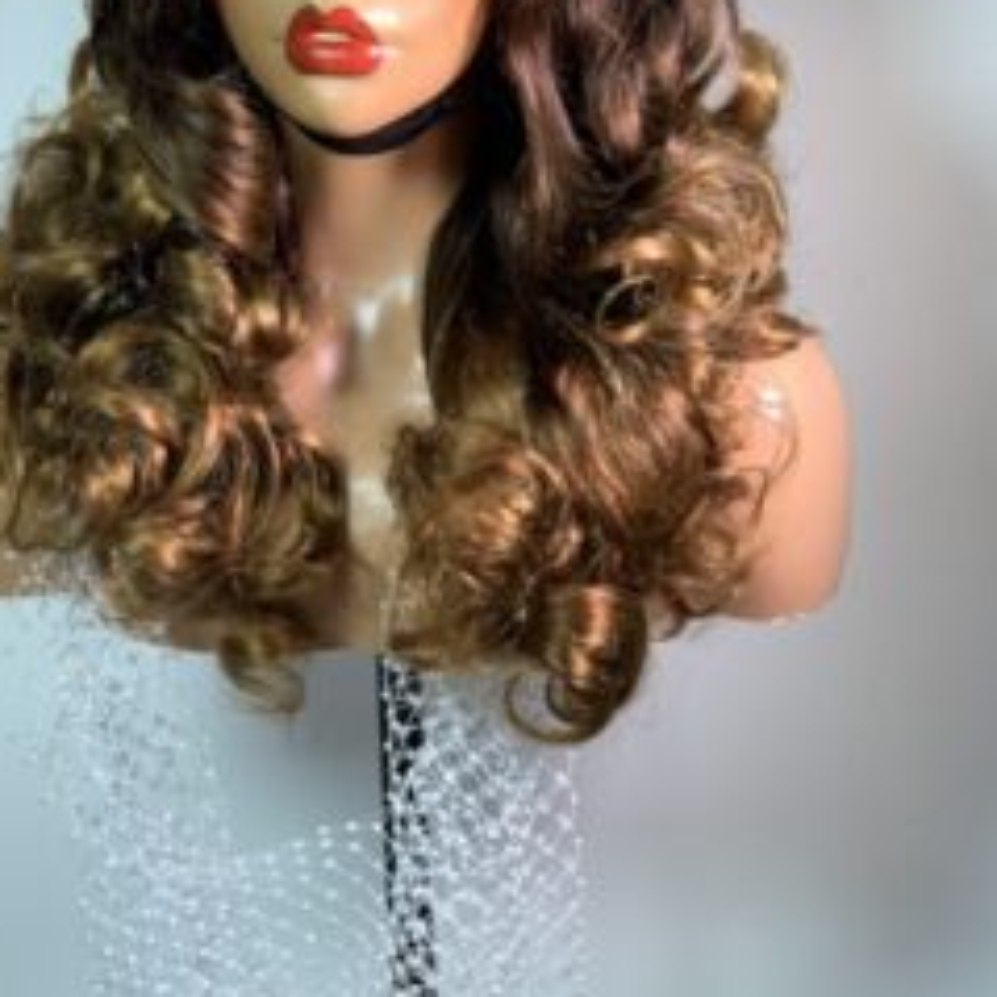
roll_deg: +2.0
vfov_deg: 22.1
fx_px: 2509
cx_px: 396
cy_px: 175
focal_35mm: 77
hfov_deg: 22.4
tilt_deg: +2.5
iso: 80
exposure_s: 1/122
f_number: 2.4
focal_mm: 6
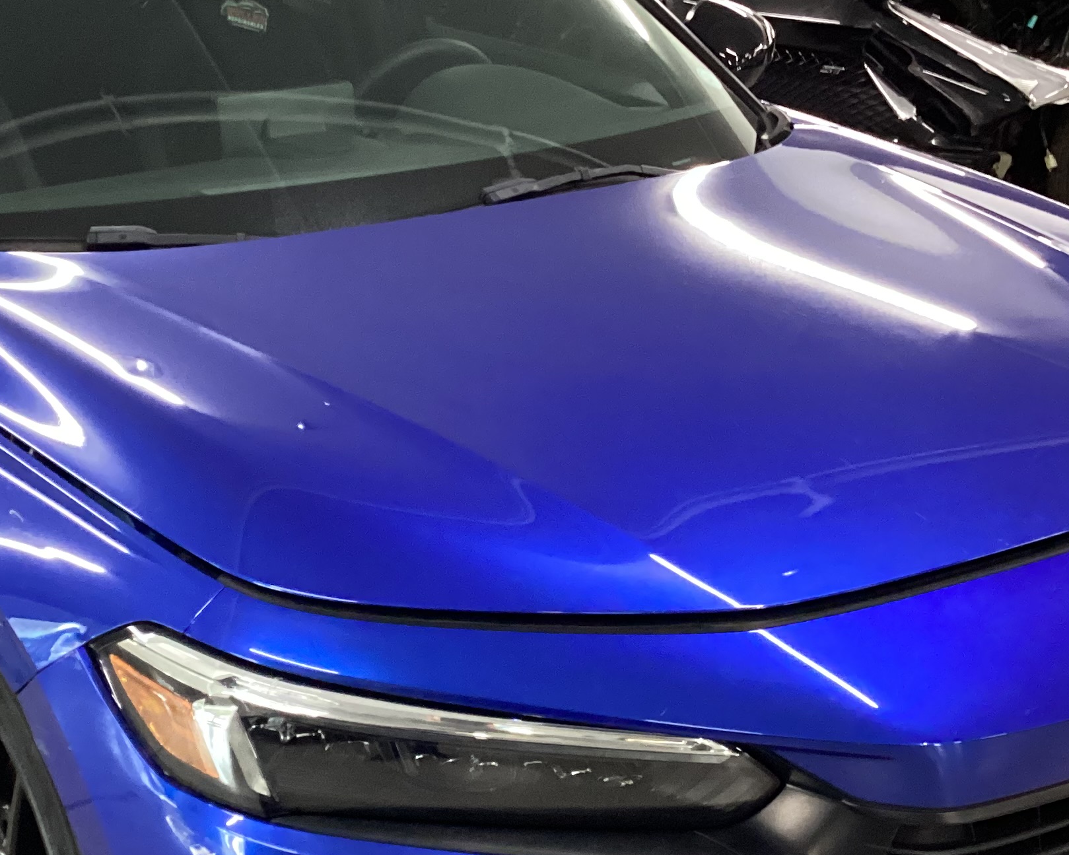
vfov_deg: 24.9
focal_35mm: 61
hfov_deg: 30.8
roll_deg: +0.8
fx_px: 1930
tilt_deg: -23.6
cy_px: 526
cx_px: 375
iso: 320
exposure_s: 1/40
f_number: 2.4
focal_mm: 3.3
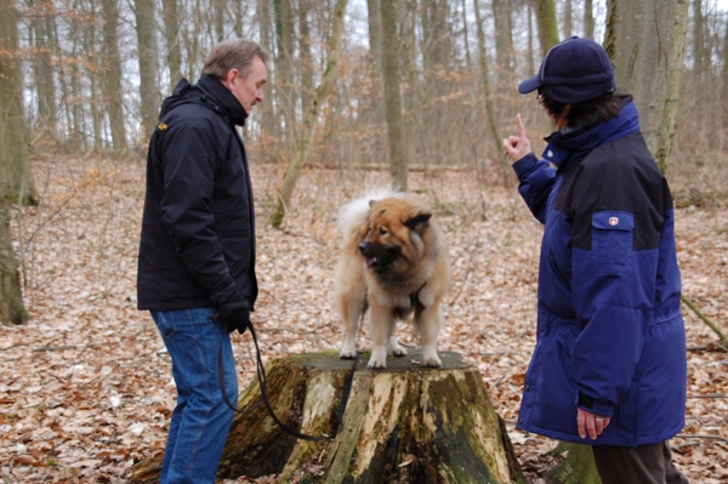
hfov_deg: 38.9
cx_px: 364
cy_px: 242
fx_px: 1030
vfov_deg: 26.4
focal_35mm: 51
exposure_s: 1/100
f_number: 5
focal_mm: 34
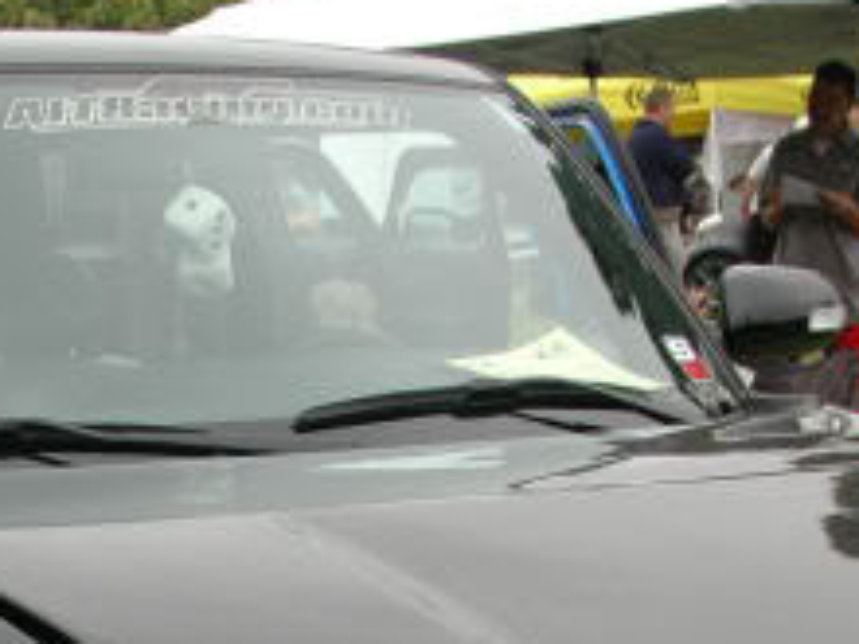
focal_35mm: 85
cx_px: 230
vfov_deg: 16.3
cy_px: 878
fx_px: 2109
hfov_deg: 22.8
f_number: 3.5
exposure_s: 1/800
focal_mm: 18
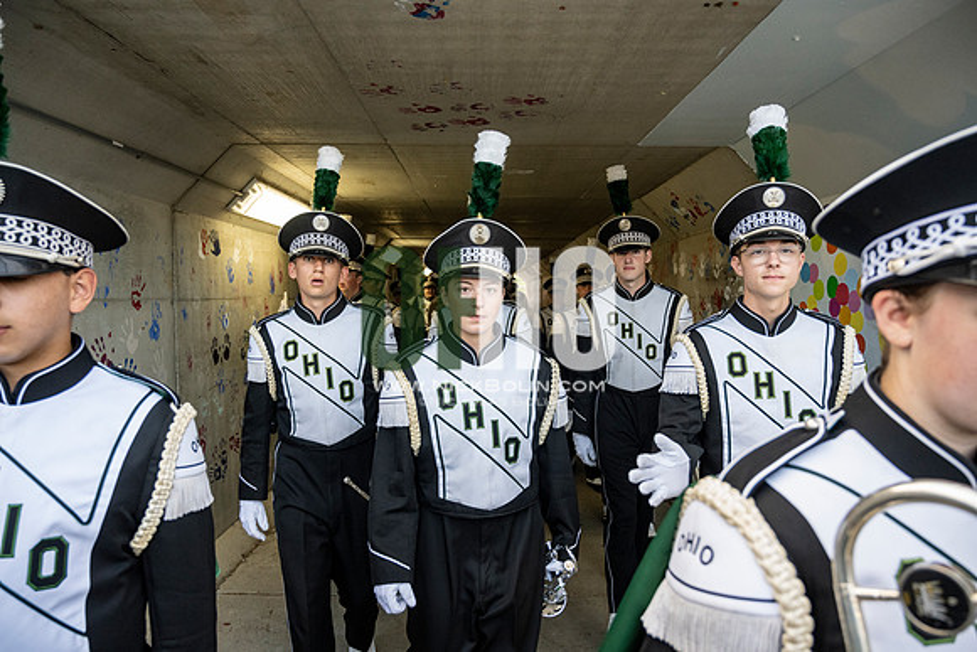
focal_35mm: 24
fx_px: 651
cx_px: 488
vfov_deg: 53.2
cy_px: 326
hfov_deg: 73.7
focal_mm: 24
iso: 1600
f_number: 4
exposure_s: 1/800
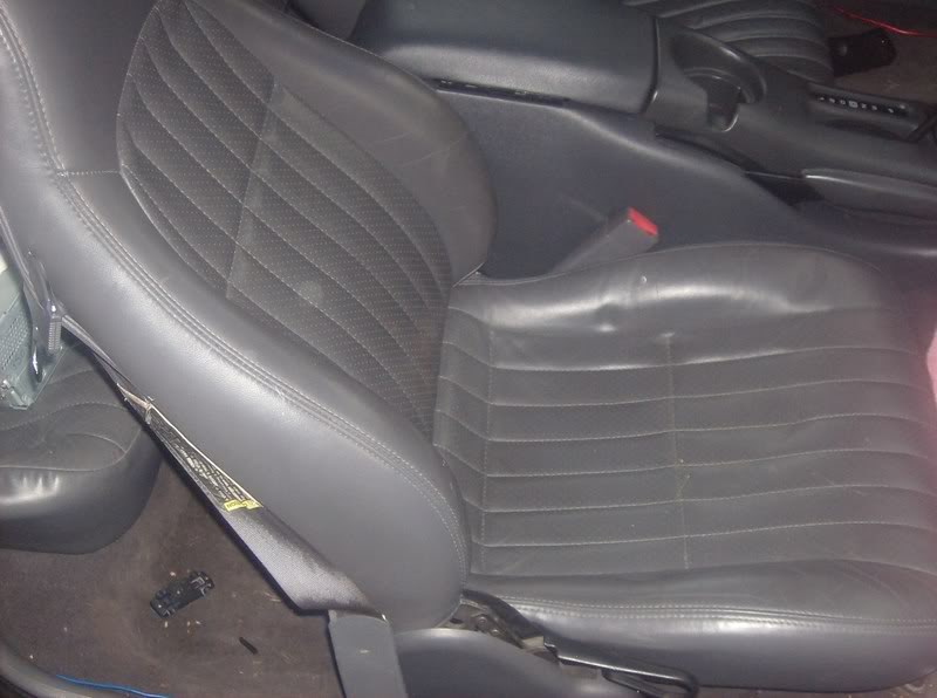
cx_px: 468
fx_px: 1512
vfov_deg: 26.0
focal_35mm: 56
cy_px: 349
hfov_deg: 34.4
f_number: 3.4
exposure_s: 1/82.2
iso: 200
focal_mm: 9.3
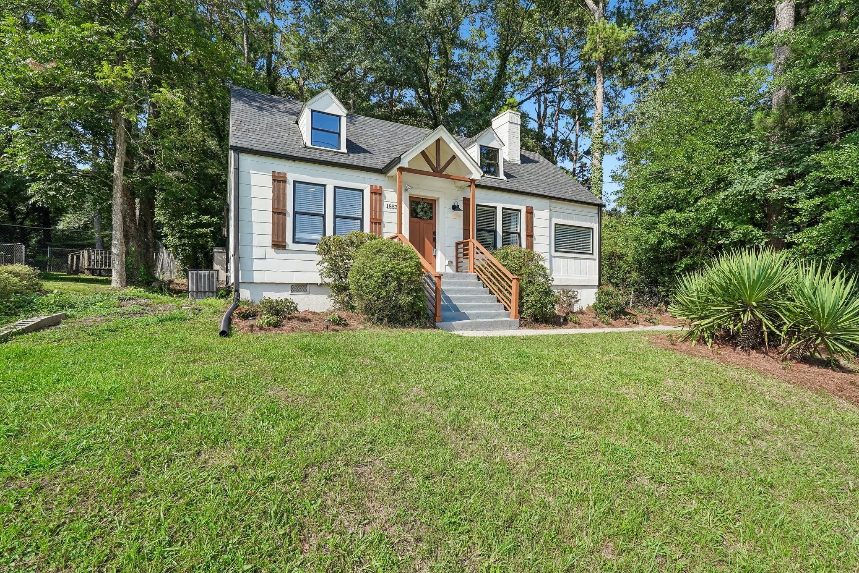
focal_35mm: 16
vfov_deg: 72.0
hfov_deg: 95.0
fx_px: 394
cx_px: 430
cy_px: 286
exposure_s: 1/800
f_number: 8
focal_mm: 16.5
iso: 800
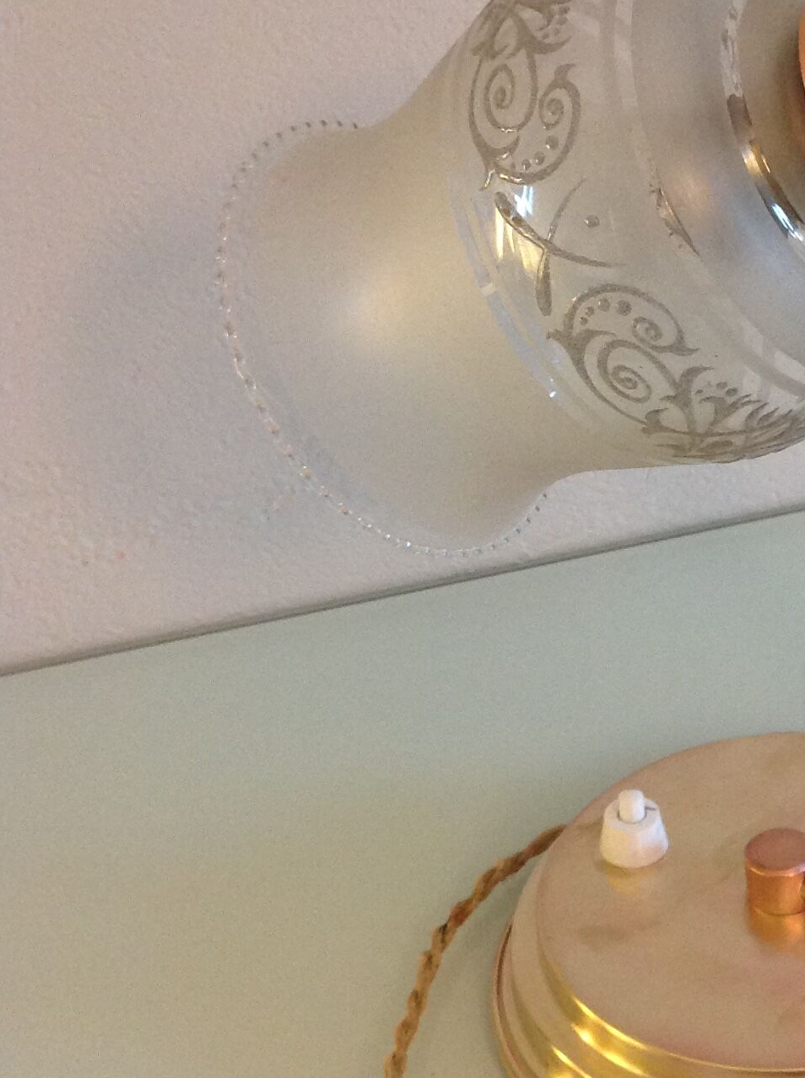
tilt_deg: -37.9
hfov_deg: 20.0
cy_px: 705
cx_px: 802
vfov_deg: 27.3
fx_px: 2208
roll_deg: +3.7
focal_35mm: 71
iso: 160
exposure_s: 1/17
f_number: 2.4
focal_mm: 4.28
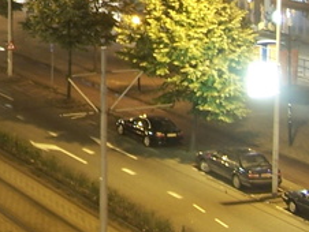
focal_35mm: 133
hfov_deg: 14.0
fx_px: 1188
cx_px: -145
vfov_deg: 10.7
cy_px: -132
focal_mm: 6.3
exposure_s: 8
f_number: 2.8
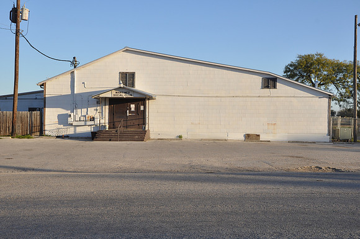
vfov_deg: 28.0
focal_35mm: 48
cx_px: 180
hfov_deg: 41.2
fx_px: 479
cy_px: 120
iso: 200
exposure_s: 1/100
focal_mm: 32
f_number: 10
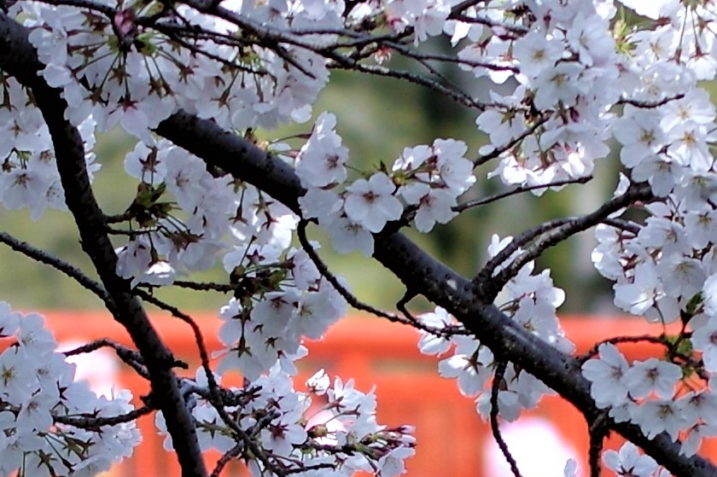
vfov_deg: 1.8
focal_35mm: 752
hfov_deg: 2.7
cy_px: 635
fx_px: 14968
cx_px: 561
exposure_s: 1/640
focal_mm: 70
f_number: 3.2
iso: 100
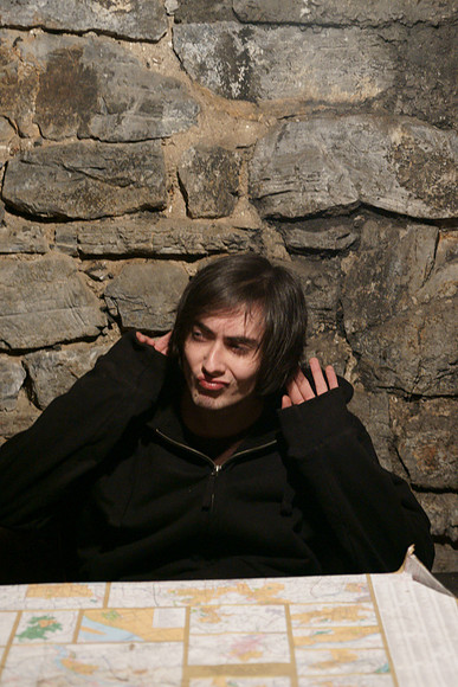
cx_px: 229
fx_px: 1573
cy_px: 344
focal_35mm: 82
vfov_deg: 24.6
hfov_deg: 16.6
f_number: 2.8
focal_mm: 55
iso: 1600
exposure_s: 1/25
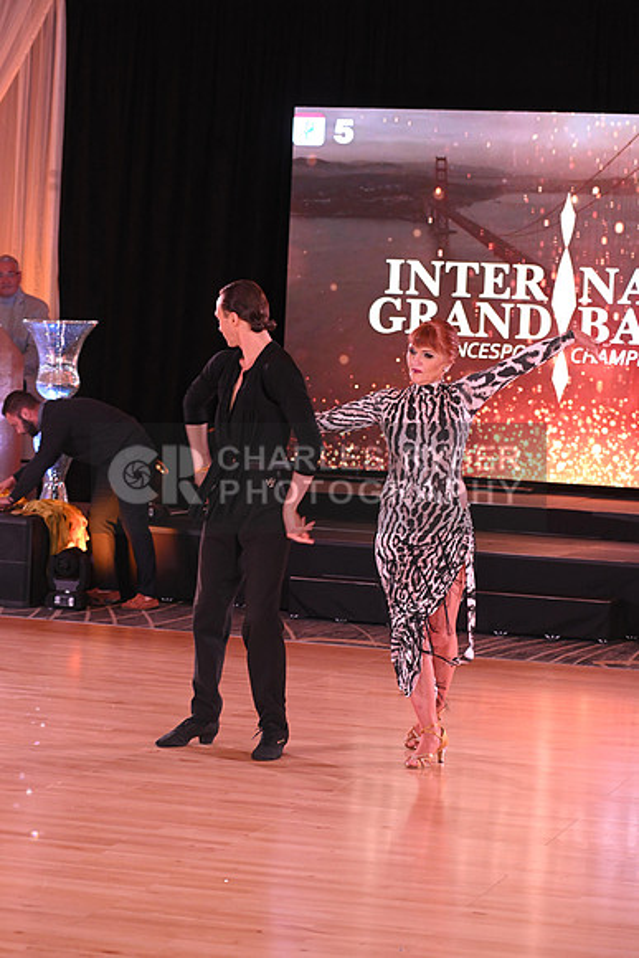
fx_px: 2607
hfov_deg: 14.0
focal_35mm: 98
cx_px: 320
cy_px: 479
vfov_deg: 20.8
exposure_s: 1/200
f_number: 5
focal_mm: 98
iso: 1600
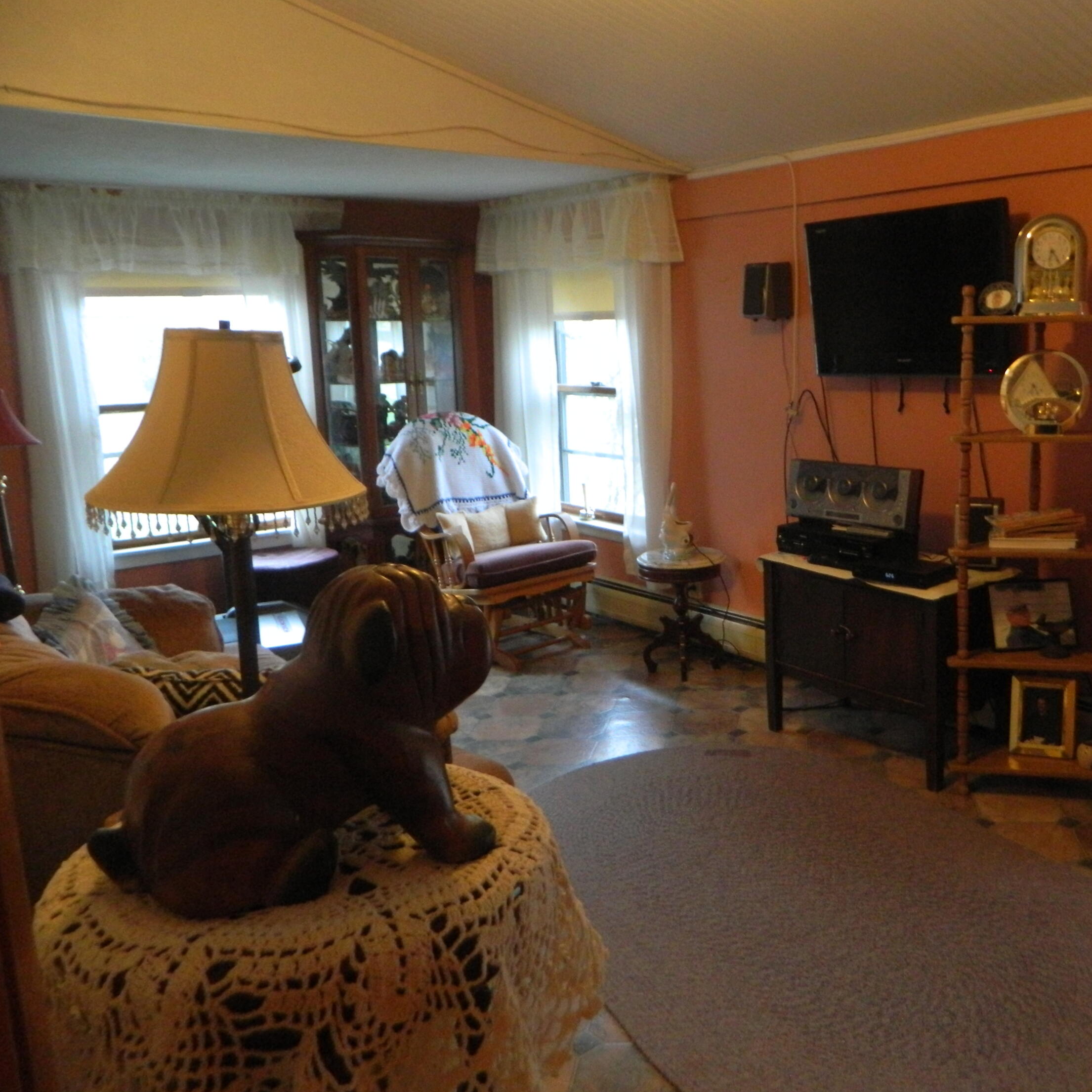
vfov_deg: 54.0
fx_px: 1071
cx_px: 733
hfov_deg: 52.9
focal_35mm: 30
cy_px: 544
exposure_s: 1/15
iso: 400
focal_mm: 4.5
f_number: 3.1
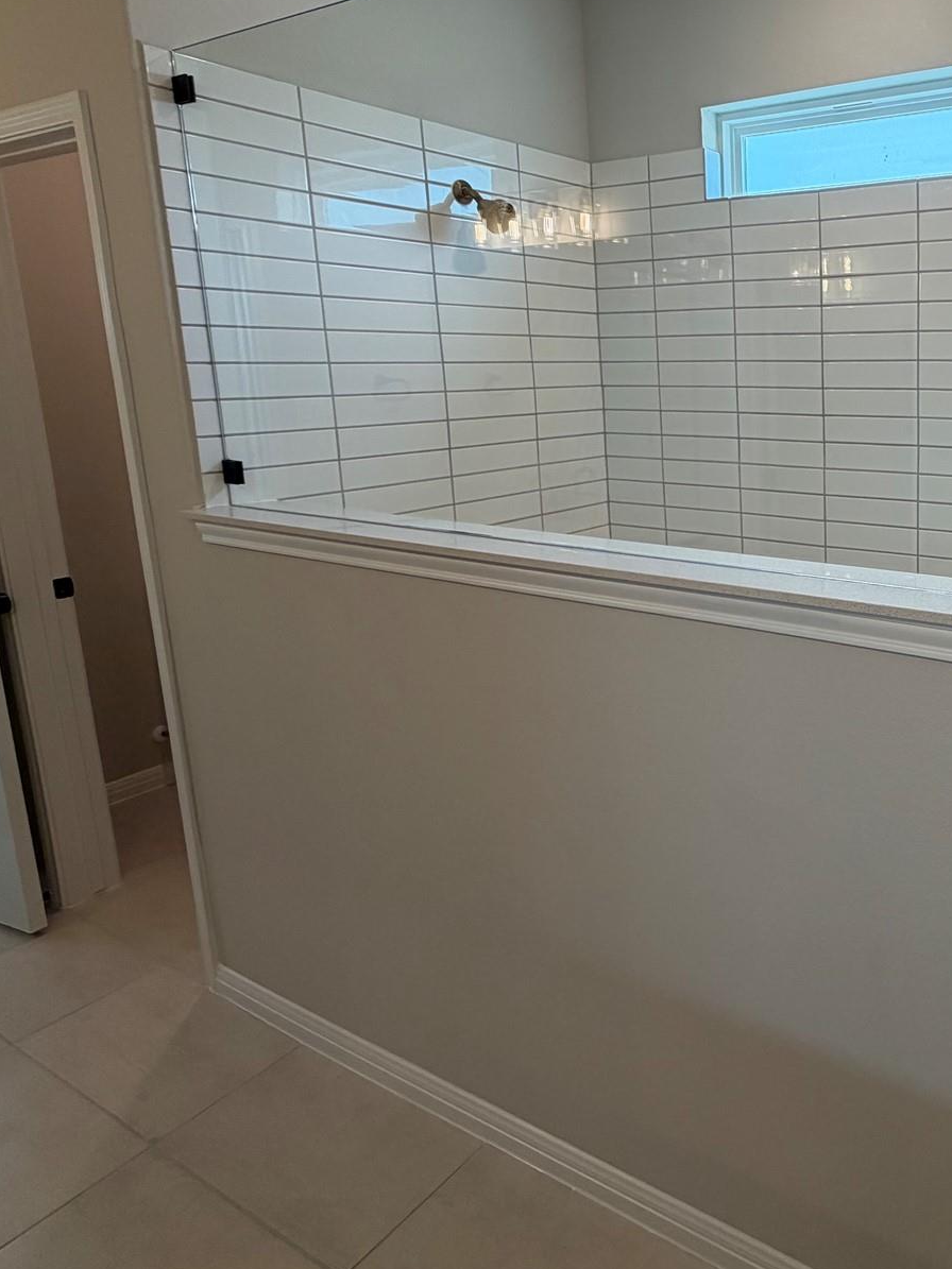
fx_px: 880
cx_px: 898
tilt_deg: -9.7
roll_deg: +0.0
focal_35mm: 24
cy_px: 511
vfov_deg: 70.9
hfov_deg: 49.1
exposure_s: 1/120
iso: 100
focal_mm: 2.22
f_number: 2.2
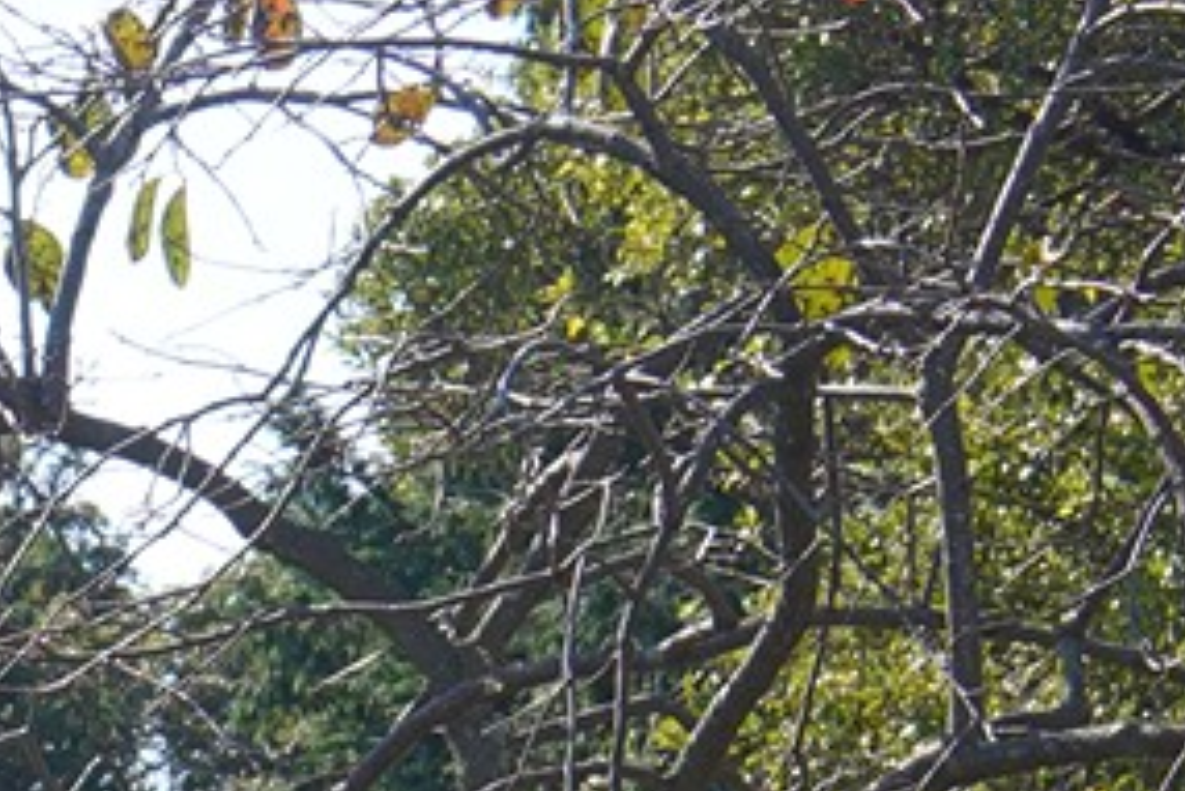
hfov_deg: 7.7
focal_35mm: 245
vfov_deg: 5.3
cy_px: 2211
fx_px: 8068
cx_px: -1844
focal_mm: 35
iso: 100
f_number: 8
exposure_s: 1/100
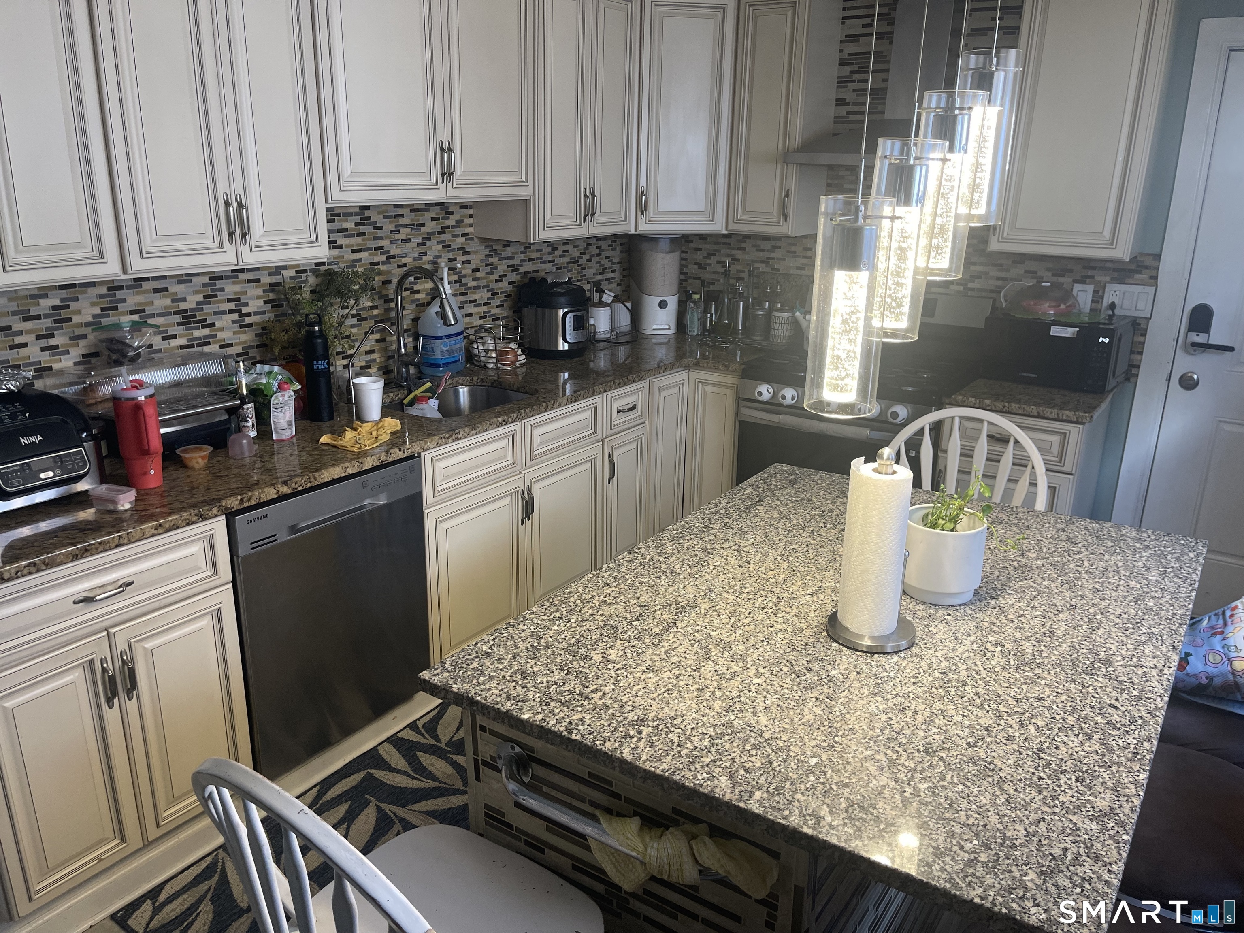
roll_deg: -1.1
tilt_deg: -18.8
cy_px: 466
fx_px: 934
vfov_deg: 53.1
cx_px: 622
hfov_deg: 67.3
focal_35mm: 26
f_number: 1.6
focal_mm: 5.1
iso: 125
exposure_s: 1/60
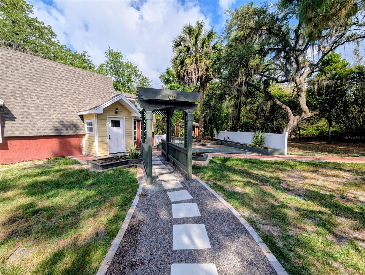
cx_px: 182
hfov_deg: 106.1
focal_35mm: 13
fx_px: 137
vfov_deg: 90.1
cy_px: 138
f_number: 2.2
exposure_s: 1/1562
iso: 45
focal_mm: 1.95
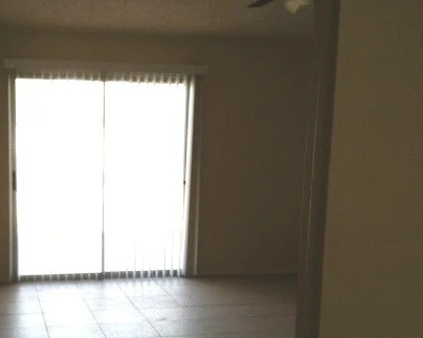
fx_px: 676
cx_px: 125
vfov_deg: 27.8
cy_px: 242
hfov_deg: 34.3
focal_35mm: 54
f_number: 2.8
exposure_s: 1/120
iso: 100
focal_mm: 3.85
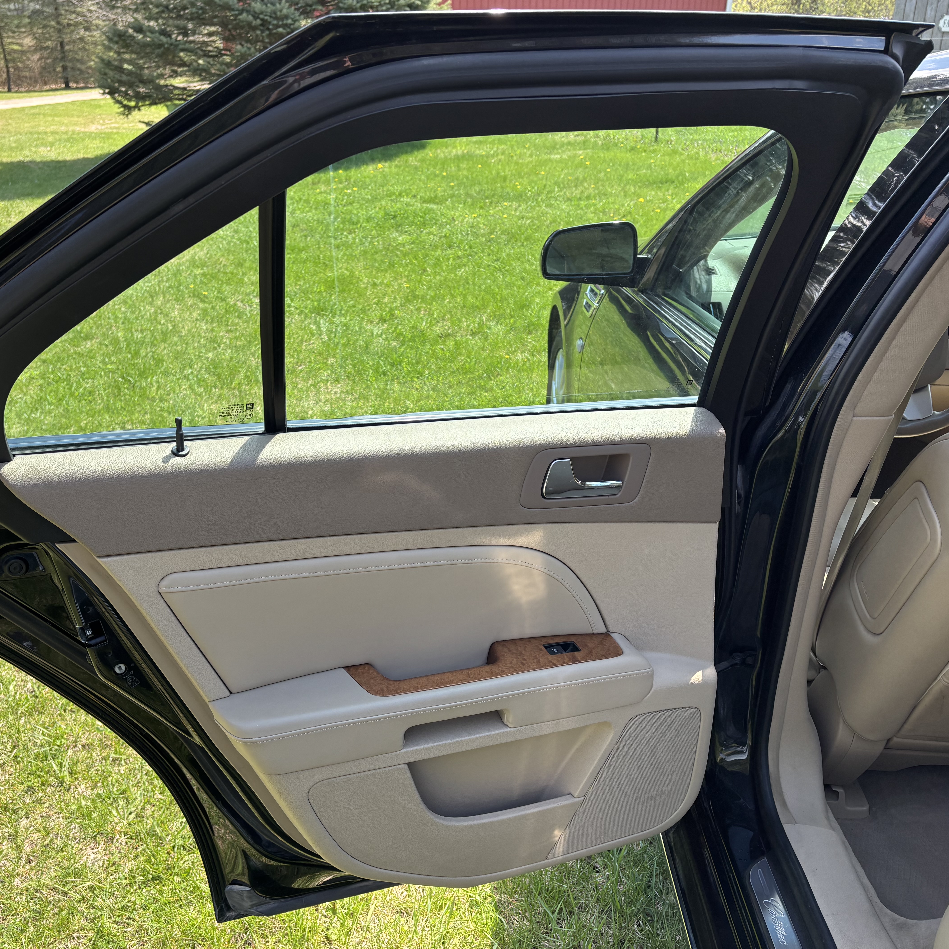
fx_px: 962
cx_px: 377
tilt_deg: -26.1
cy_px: 471
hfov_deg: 52.2
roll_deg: +1.9
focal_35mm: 31
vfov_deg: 52.5
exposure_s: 1/591
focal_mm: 5.96
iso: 50
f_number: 1.6
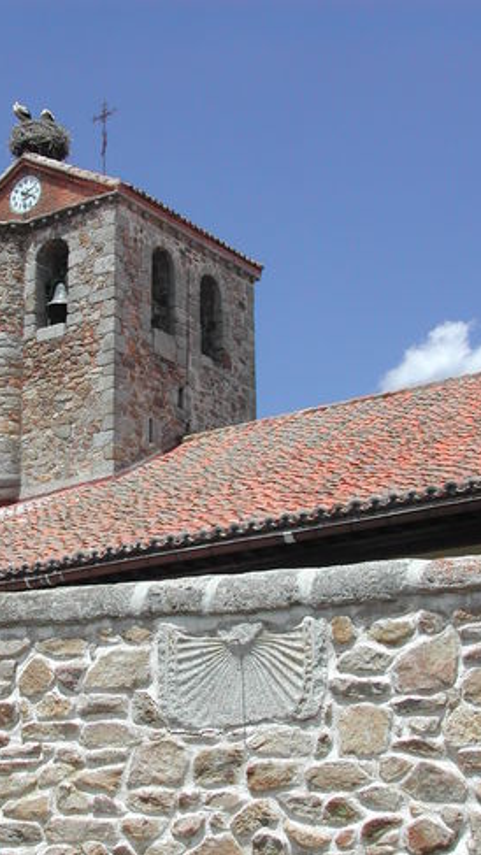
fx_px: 1542
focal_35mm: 68
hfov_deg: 17.7
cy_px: 428
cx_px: 177
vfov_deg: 31.0
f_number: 9.6
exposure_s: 1/170
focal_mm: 13.2
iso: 100
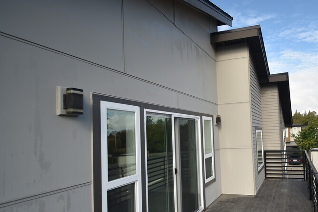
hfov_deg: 70.3
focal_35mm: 23
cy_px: 111
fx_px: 203
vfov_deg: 55.1
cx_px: 243
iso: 110
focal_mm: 10
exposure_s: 1/200
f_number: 5
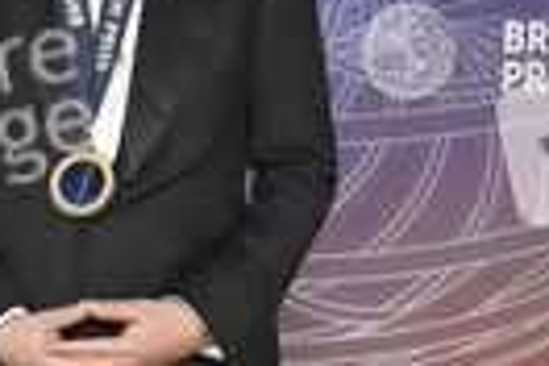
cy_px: 337
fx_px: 2074
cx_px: 0
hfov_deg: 14.8
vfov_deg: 10.0
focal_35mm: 136
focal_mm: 45
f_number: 4.5
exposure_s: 1/320
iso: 2000
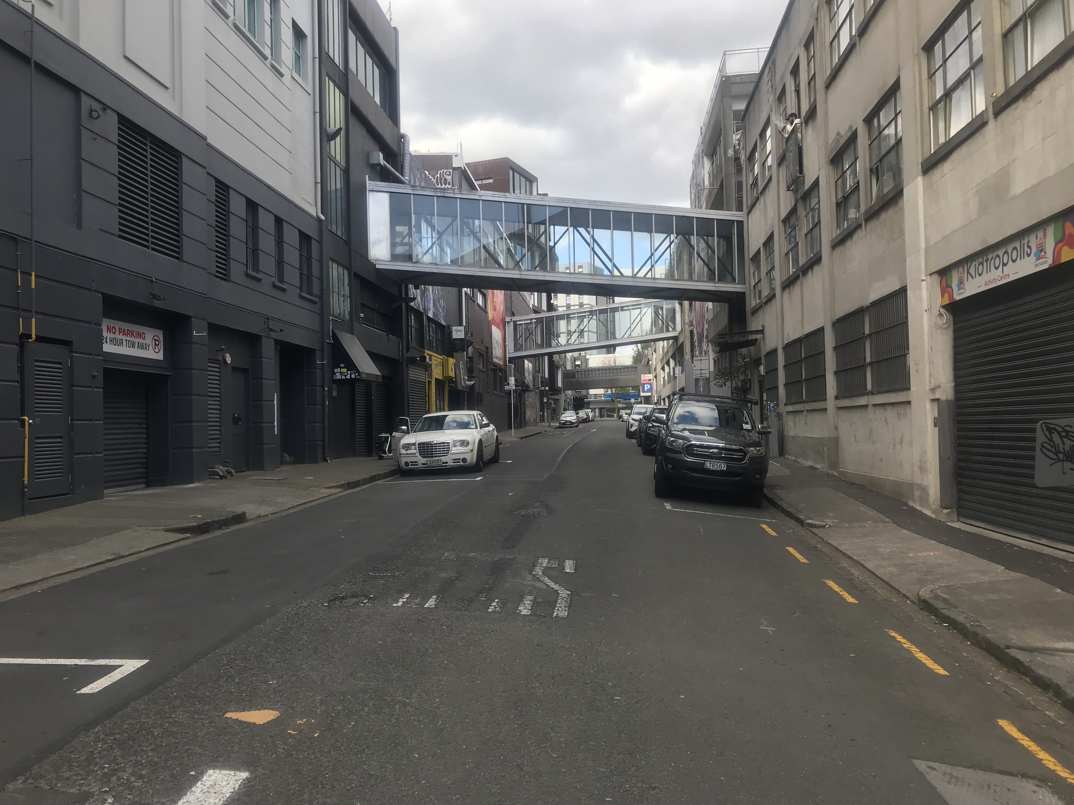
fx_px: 869
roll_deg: +1.0
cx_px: 537
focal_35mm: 28
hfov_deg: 63.4
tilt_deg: +2.9
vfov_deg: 49.7
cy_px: 402
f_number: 1.8
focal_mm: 3.99
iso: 20
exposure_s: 1/399
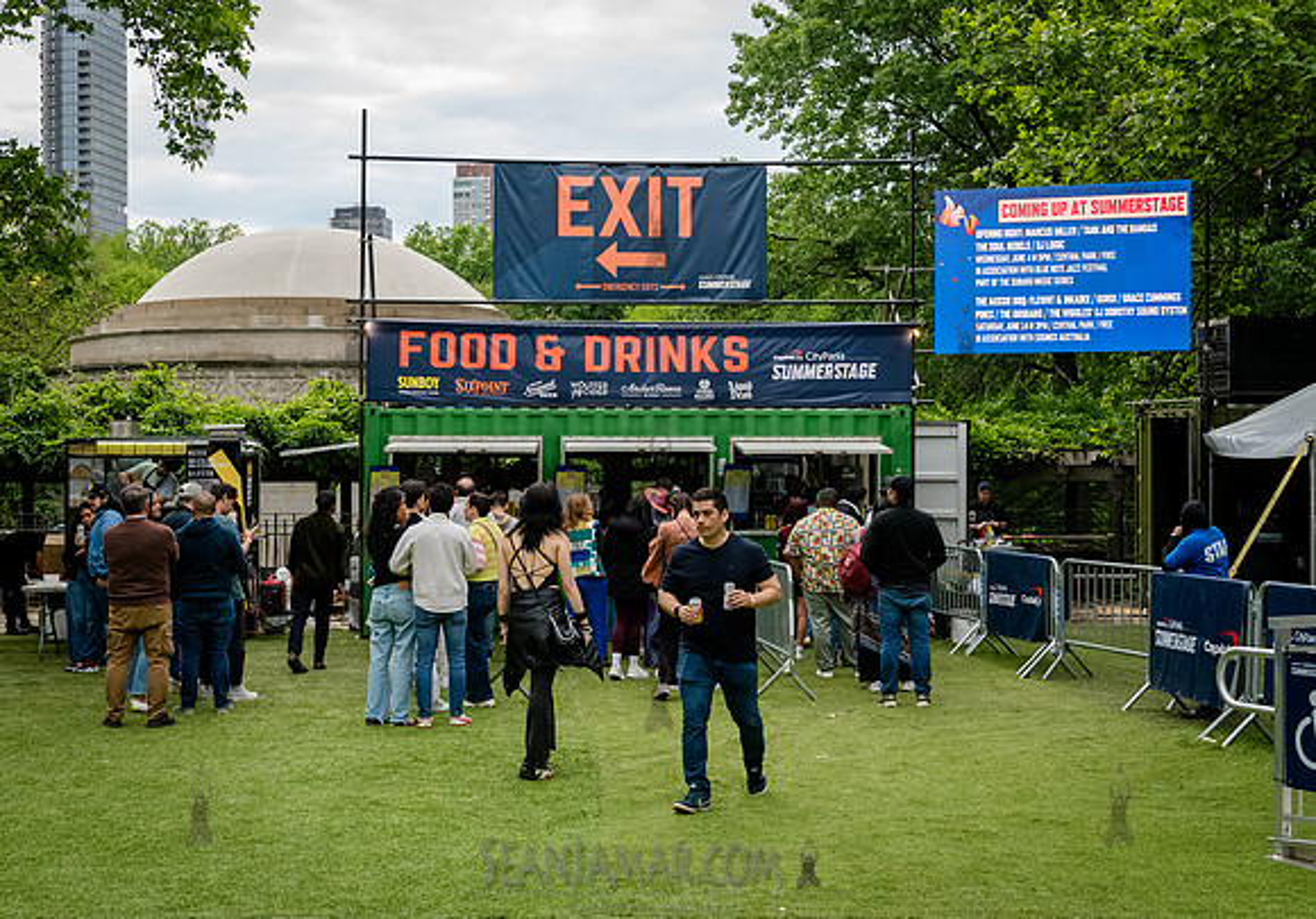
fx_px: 1690
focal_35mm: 46
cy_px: 473
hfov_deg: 42.5
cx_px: 632
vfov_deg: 30.4
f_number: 4.5
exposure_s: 1/2500
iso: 4000
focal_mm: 38
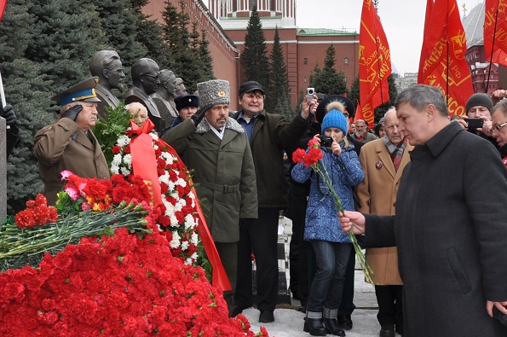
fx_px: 999
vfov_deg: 19.1
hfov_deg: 28.5
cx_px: 231
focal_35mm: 71
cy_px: 147
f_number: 6.3
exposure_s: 1/200
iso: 200
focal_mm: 22
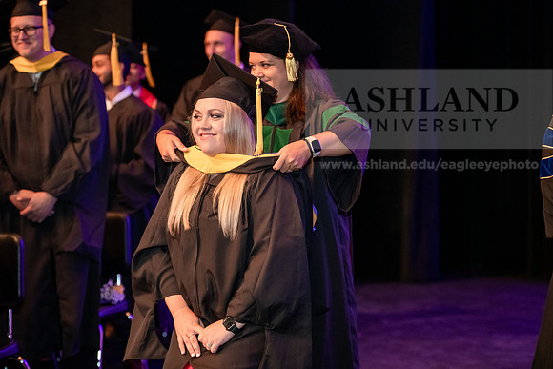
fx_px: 1413
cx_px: 276
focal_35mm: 92
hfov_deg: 22.1
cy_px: 184
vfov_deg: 14.9
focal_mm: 92
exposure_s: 1/200
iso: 3200
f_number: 3.2
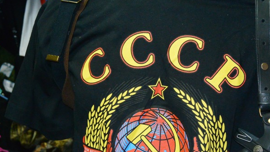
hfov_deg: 33.1
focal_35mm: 63
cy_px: 112
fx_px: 451
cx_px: 172
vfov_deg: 19.0
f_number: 4.2
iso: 900
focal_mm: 16.6
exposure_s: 1/60
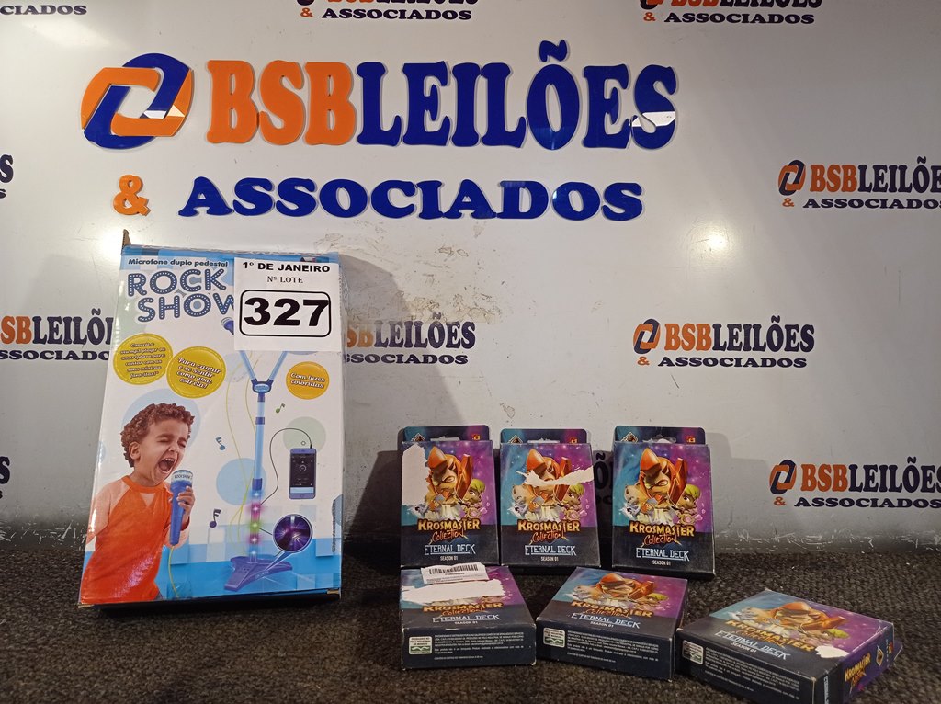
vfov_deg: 49.7
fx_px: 760
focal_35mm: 28
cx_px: 470
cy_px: 352
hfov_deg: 63.5
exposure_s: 1/120
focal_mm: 4.7
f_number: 1.79
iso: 144
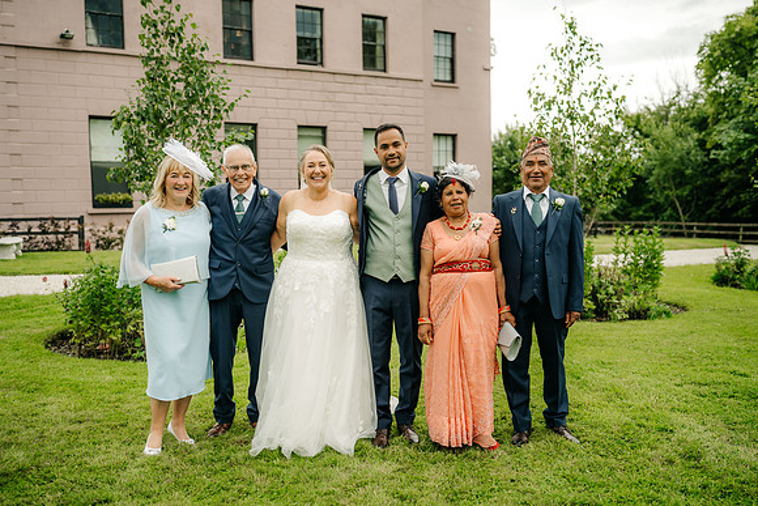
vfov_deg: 37.9
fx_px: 737
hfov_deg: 54.4
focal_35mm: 35
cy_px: 253
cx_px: 379
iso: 100
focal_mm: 35
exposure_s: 1/640
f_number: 2.2
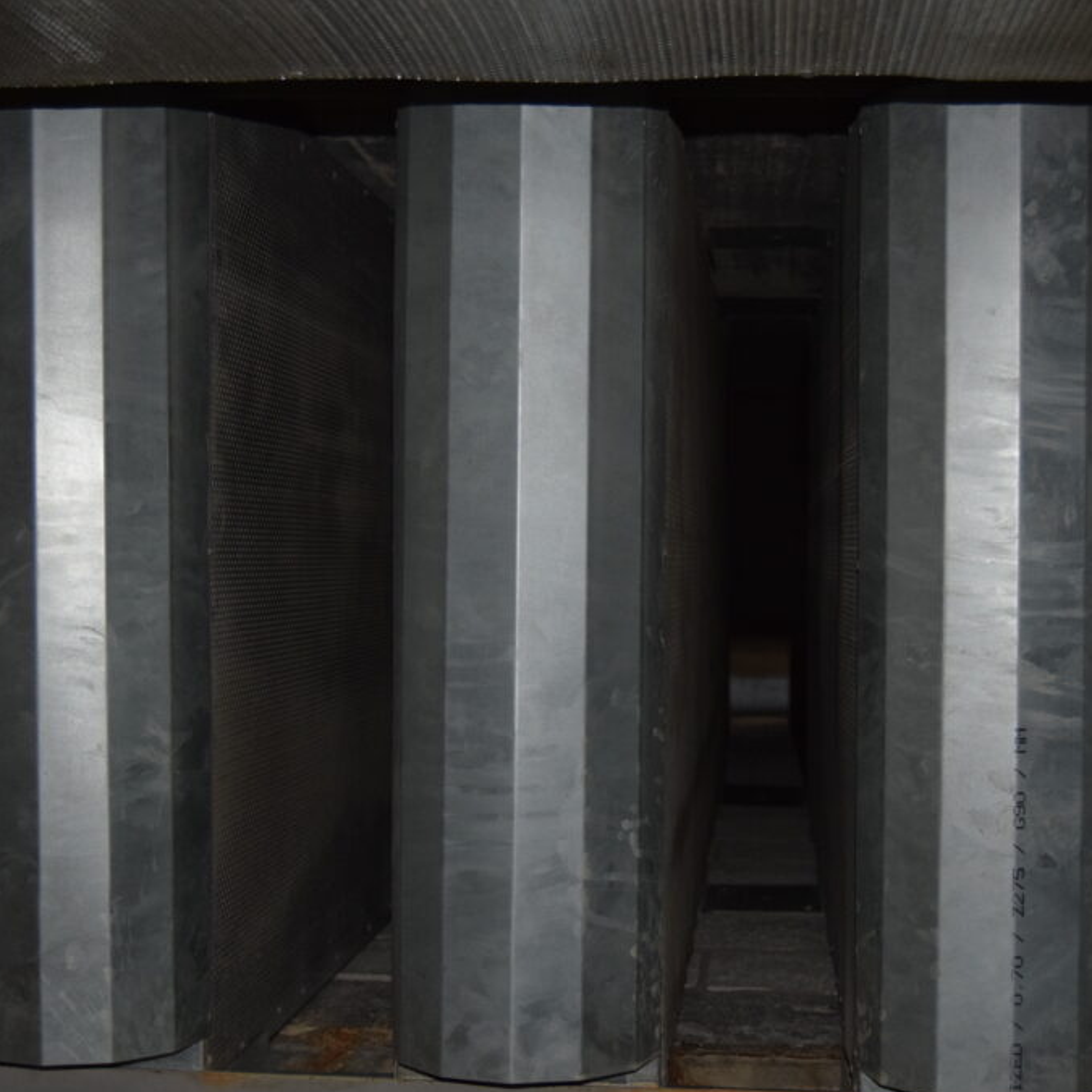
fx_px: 2070
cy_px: 551
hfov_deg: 29.5
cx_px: 607
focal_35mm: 58
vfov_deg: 29.6
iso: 1600
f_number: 4.2
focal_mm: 30
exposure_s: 1/60
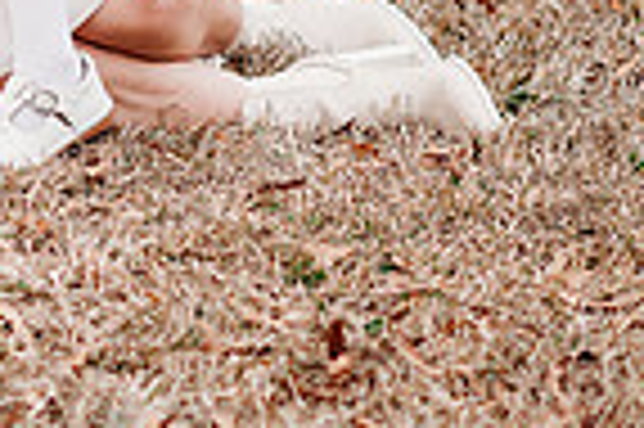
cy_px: -417
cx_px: -437
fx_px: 6200
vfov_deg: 3.9
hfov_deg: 5.9
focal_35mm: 347
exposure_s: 1/400
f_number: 2.5
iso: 250
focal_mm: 85
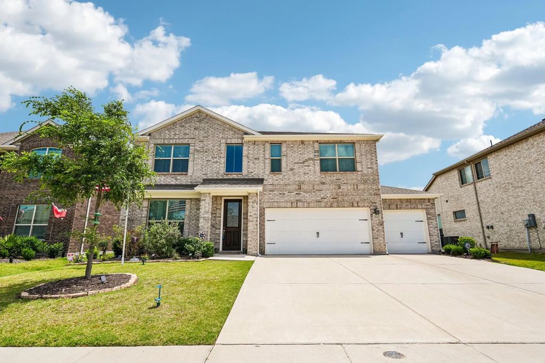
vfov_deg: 70.5
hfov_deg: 93.3
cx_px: 272
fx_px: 257
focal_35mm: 17
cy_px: 182
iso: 100
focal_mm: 17
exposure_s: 1/500
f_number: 8
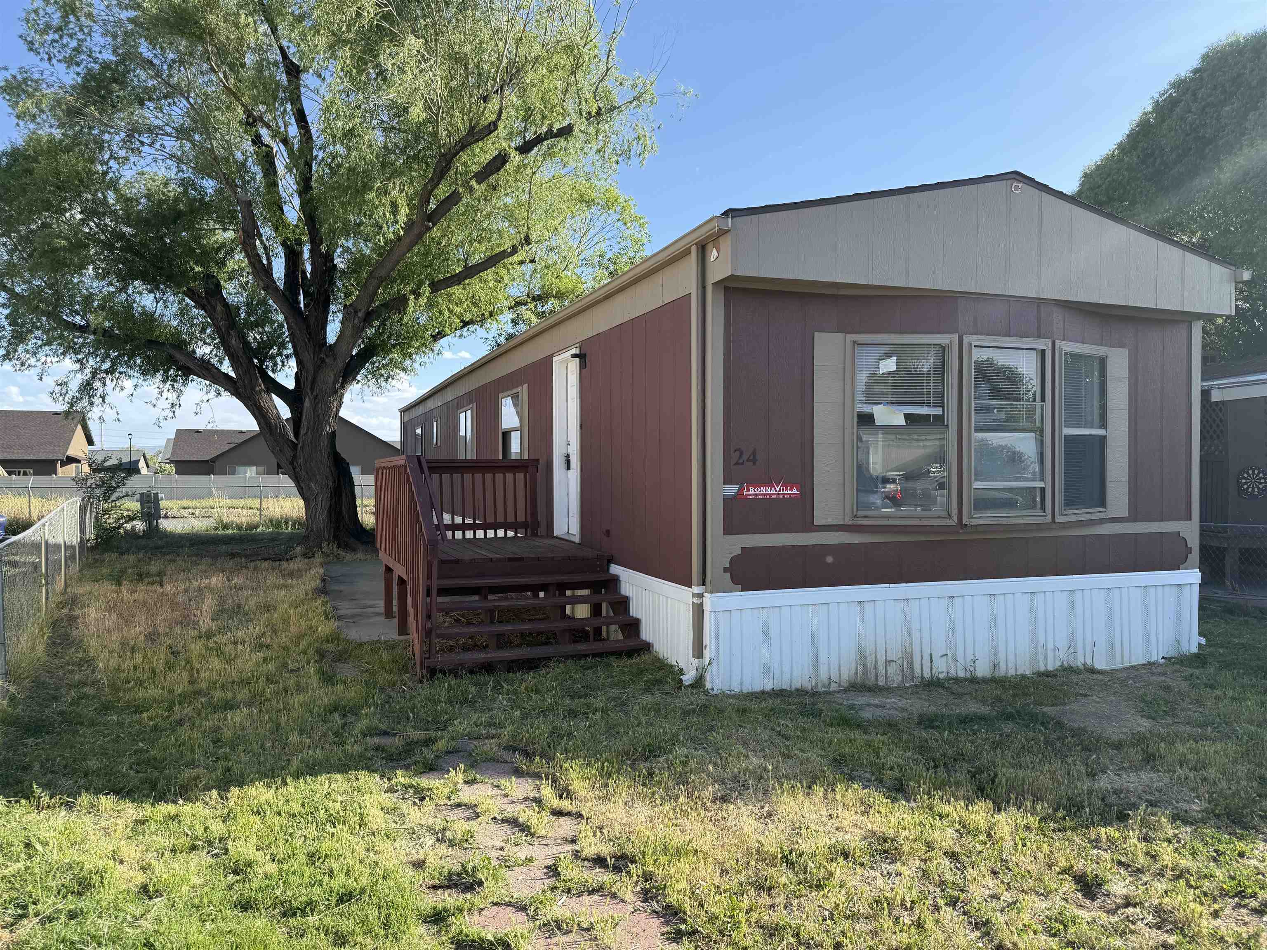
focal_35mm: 24
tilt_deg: +0.8
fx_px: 878
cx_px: 634
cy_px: 475
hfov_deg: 71.6
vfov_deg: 56.8
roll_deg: +0.6
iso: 80
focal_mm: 6.76
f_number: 1.78
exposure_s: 1/1812
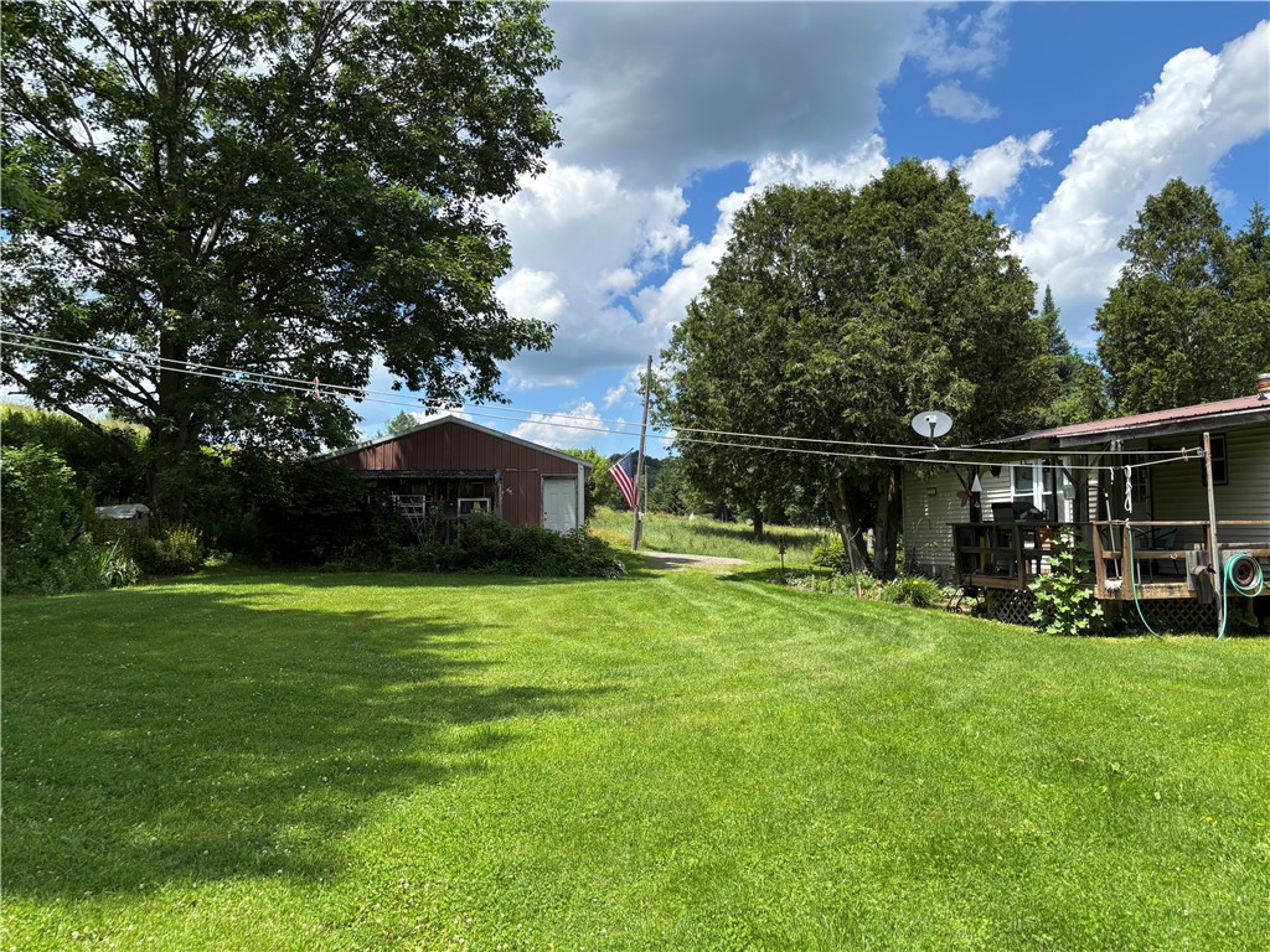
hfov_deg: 67.3
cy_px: 476
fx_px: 954
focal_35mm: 26
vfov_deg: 53.1
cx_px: 635
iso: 50
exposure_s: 1/2151
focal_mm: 5.96
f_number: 1.6
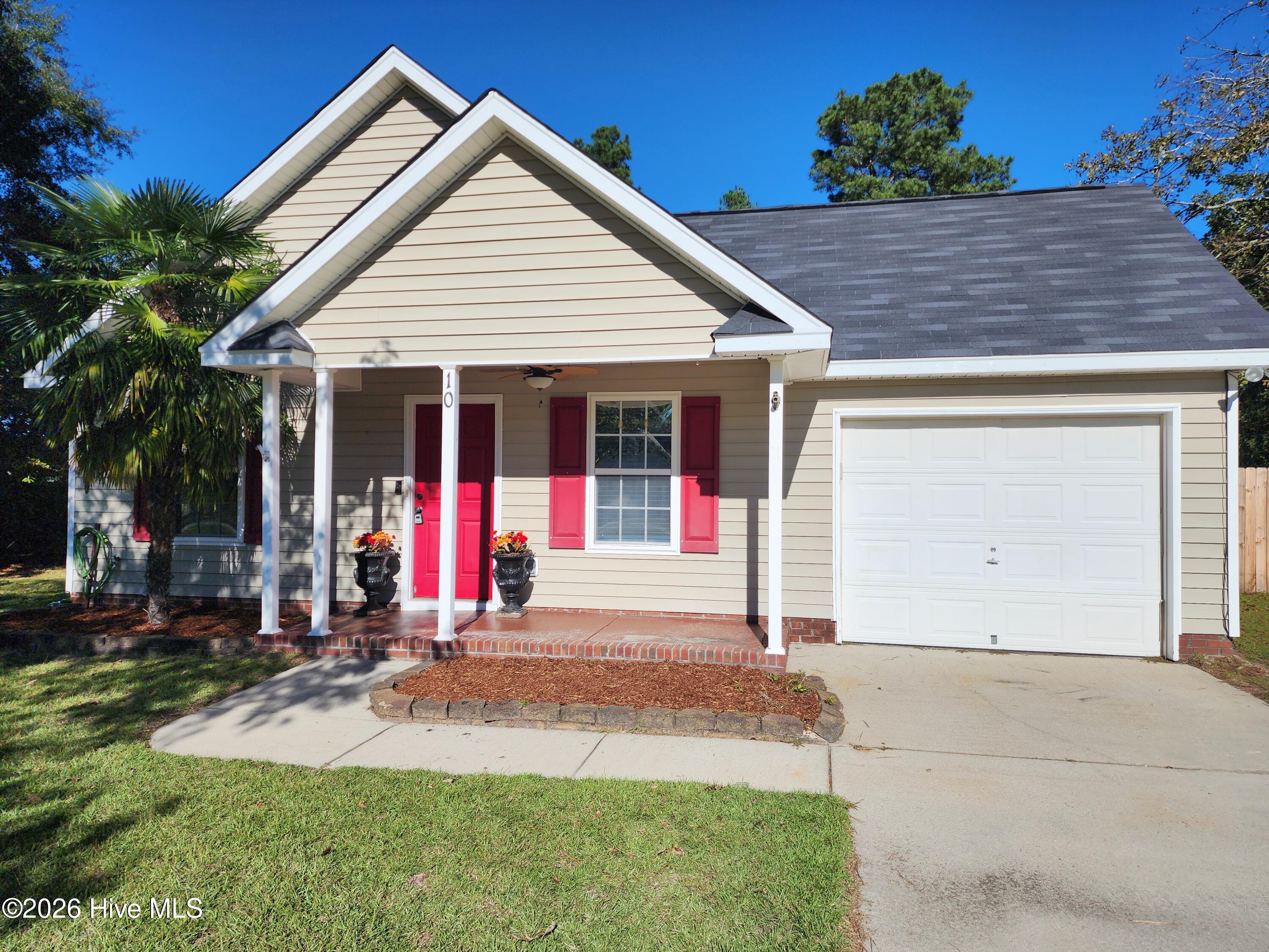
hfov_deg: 73.9
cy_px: 476
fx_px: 843
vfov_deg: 58.9
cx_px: 634
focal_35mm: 23
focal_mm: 6.4
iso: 12
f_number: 1.8
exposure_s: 1/2145
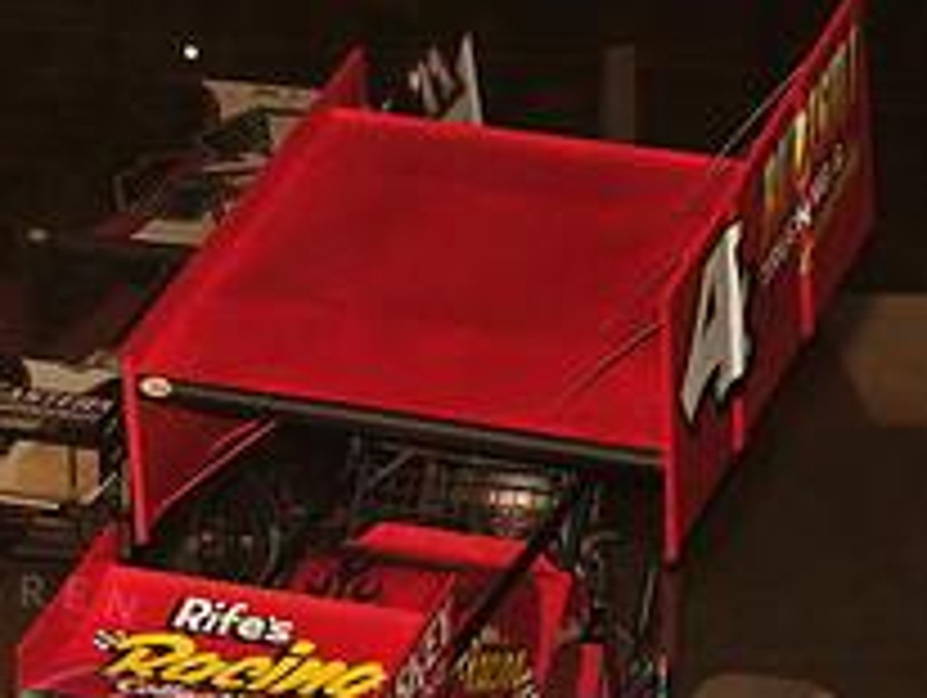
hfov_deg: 9.1
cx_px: 32
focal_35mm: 216
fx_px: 5791
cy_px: 432
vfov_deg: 6.9
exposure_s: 1/250
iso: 1000
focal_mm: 80
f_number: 7.1
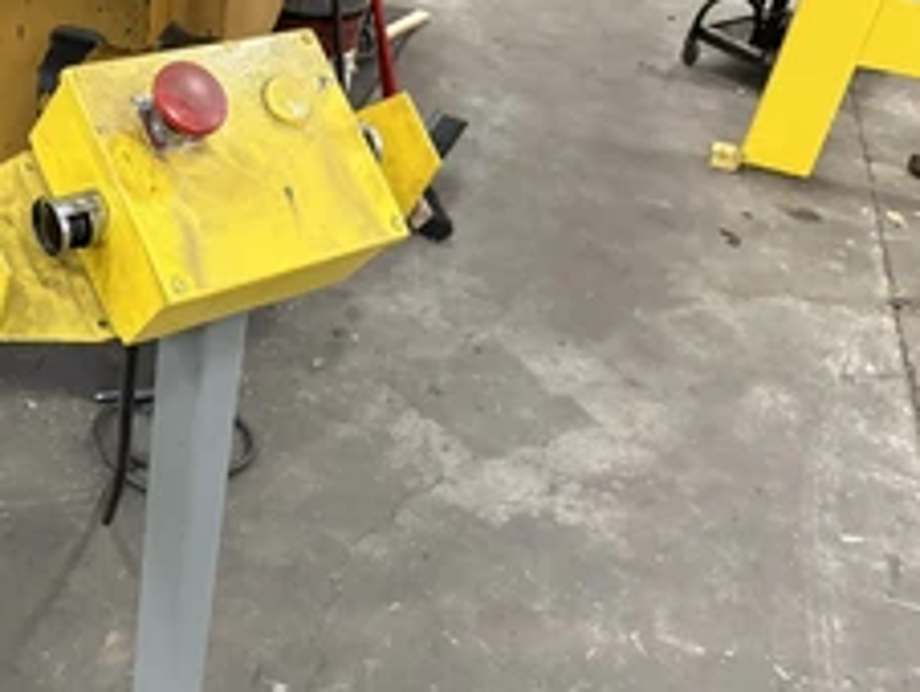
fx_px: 1224
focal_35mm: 46
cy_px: 460
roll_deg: -6.5
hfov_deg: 39.7
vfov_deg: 31.3
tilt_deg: -37.0
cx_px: 195
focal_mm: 5.96
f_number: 1.6
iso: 500
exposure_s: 1/60
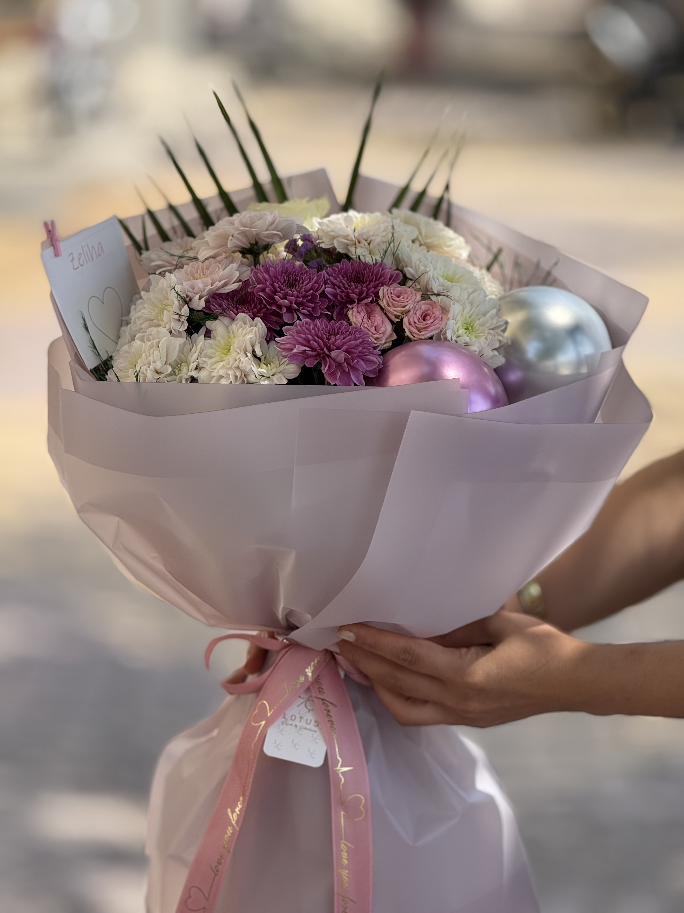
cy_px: 456
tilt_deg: -12.1
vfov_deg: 16.4
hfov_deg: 12.3
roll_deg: +0.4
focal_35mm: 120
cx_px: 342
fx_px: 3162
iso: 64
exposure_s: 1/687
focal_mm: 15.66
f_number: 2.8
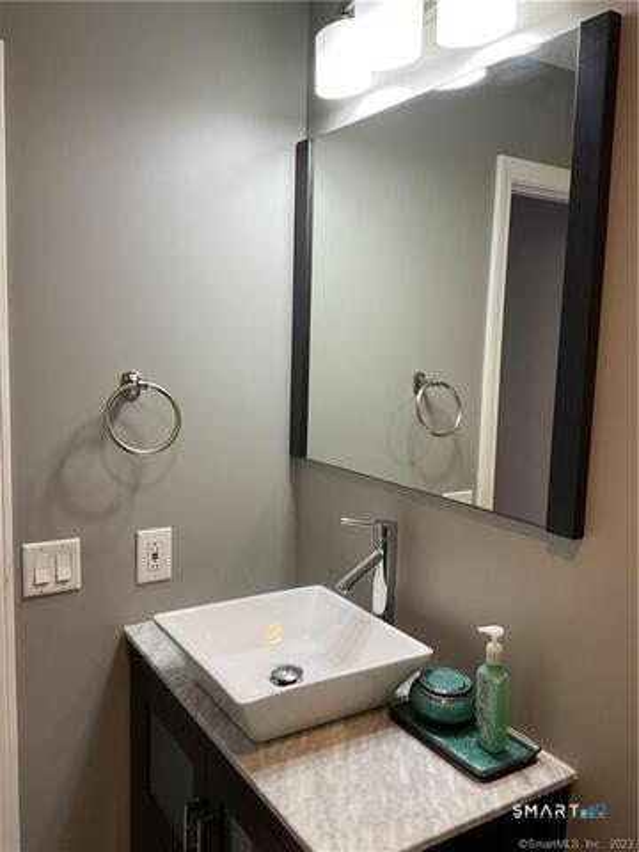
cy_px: 426
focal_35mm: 29
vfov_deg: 61.7
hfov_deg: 48.2
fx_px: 714
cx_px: 320
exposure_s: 1/120
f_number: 1.8
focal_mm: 3
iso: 64
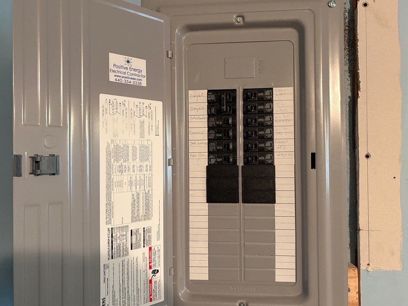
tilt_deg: +1.0
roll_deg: +1.1
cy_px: 153
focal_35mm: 28
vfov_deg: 49.7
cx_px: 199
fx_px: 330
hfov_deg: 63.4
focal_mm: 5.96
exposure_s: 1/40
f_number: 1.6
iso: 400
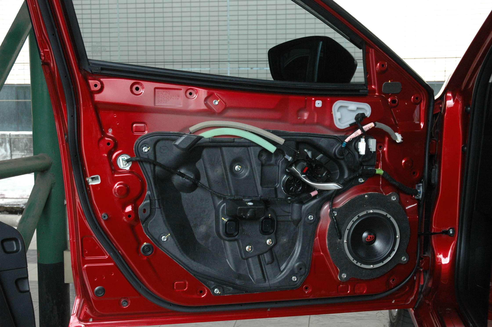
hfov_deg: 45.0
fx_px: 594
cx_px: 246
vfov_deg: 30.8
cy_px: 164
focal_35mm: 44
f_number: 5.6
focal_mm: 29
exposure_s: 1/125
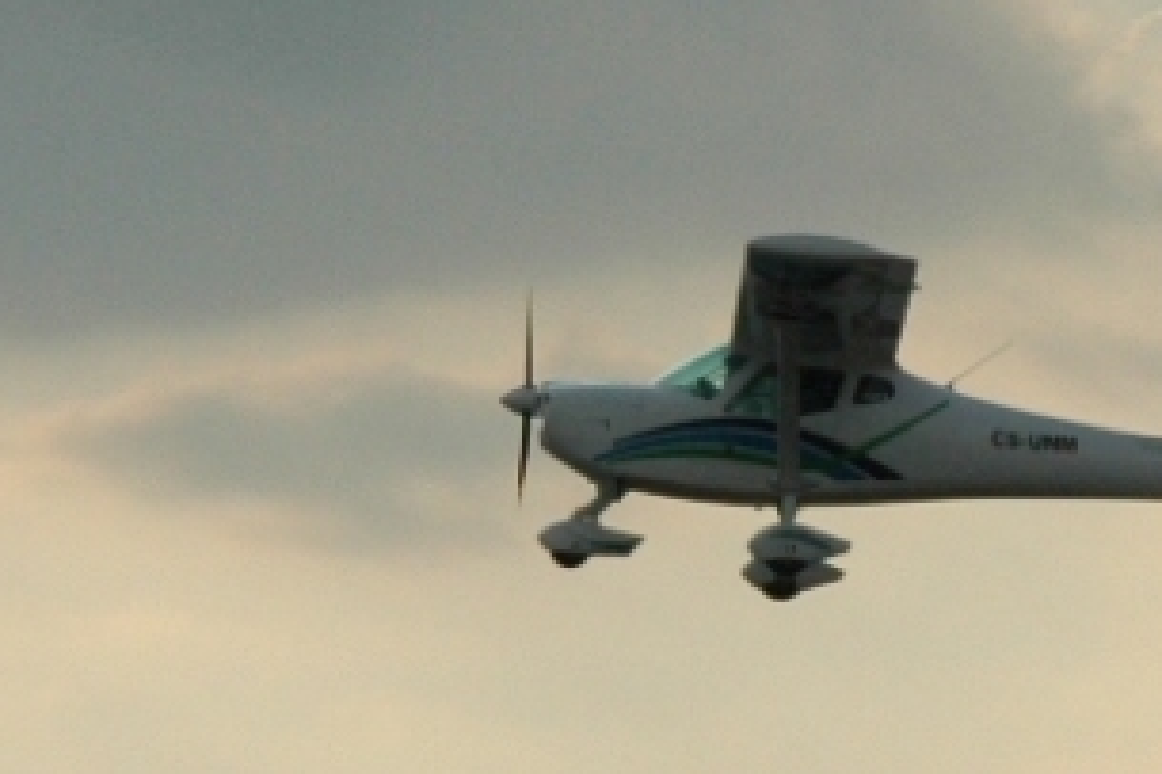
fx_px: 8871
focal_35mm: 275
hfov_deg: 7.5
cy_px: 351
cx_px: 876
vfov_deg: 5.0
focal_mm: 70
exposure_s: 1/500
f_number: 13
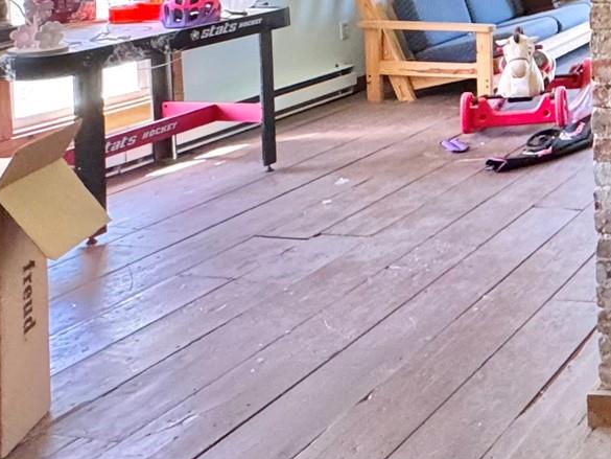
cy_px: -67
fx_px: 865
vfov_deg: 26.9
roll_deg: +0.3
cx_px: 894
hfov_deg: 27.8
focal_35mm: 49
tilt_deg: -3.8
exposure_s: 1/60
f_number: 2.2
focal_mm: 2.22
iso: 500
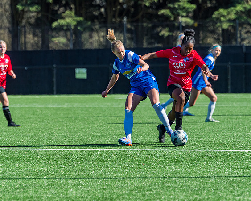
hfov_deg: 6.0
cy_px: 122
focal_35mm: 323
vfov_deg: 4.8
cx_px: 129
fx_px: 2395
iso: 400
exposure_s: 1/1600
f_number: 5
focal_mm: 210
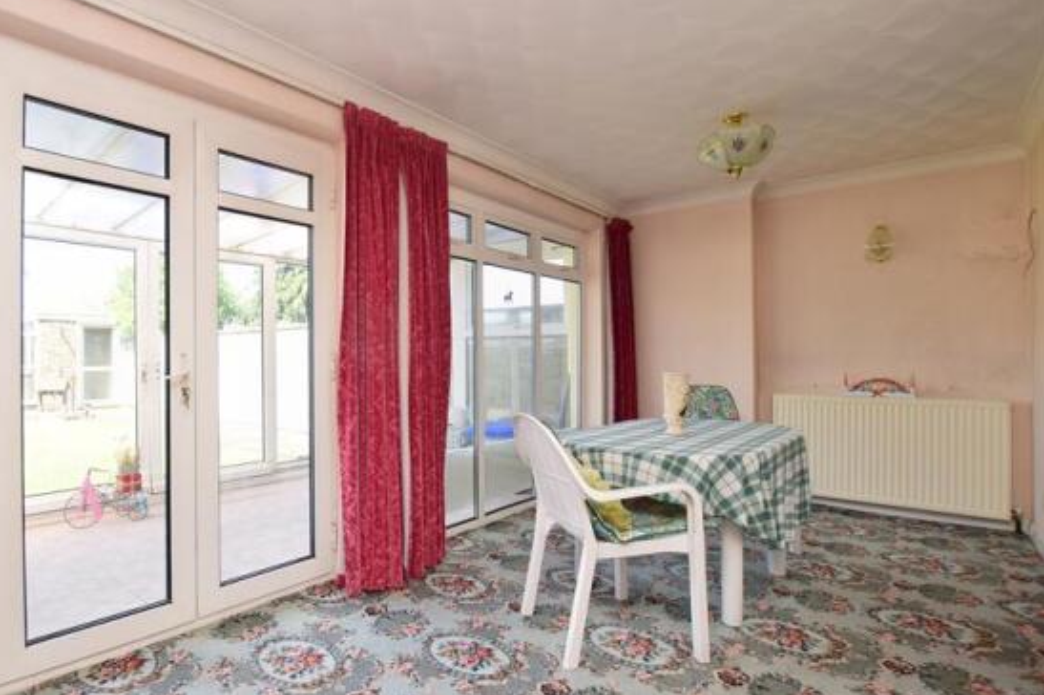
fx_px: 522
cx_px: 422
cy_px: 356
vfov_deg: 67.3
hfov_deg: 89.0
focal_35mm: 18
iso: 200
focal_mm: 10
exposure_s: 1/125
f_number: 5.6
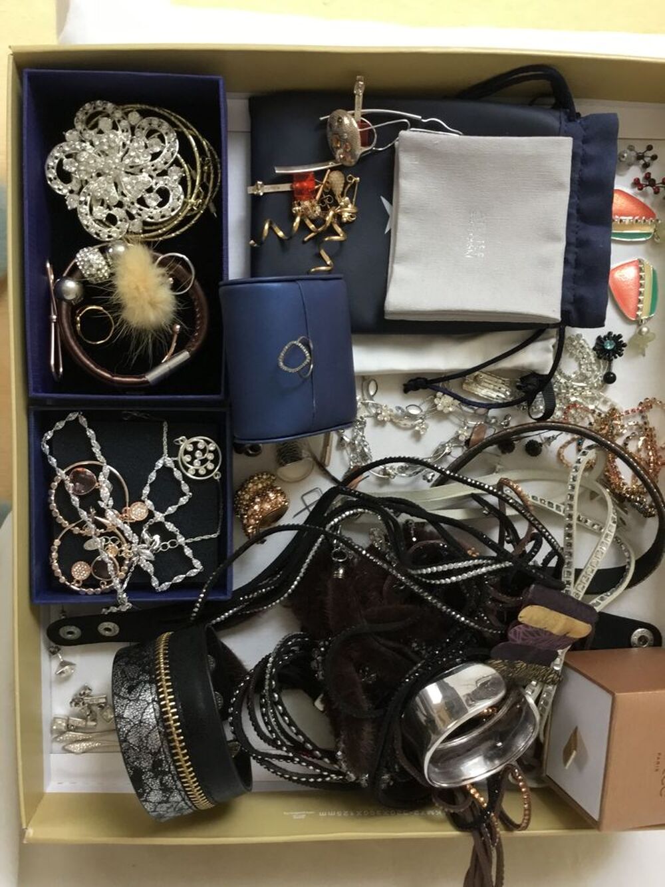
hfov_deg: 45.4
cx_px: 332
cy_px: 444
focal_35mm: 31
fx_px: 794
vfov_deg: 58.3
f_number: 2.4
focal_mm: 3.3
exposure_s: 1/33
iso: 125
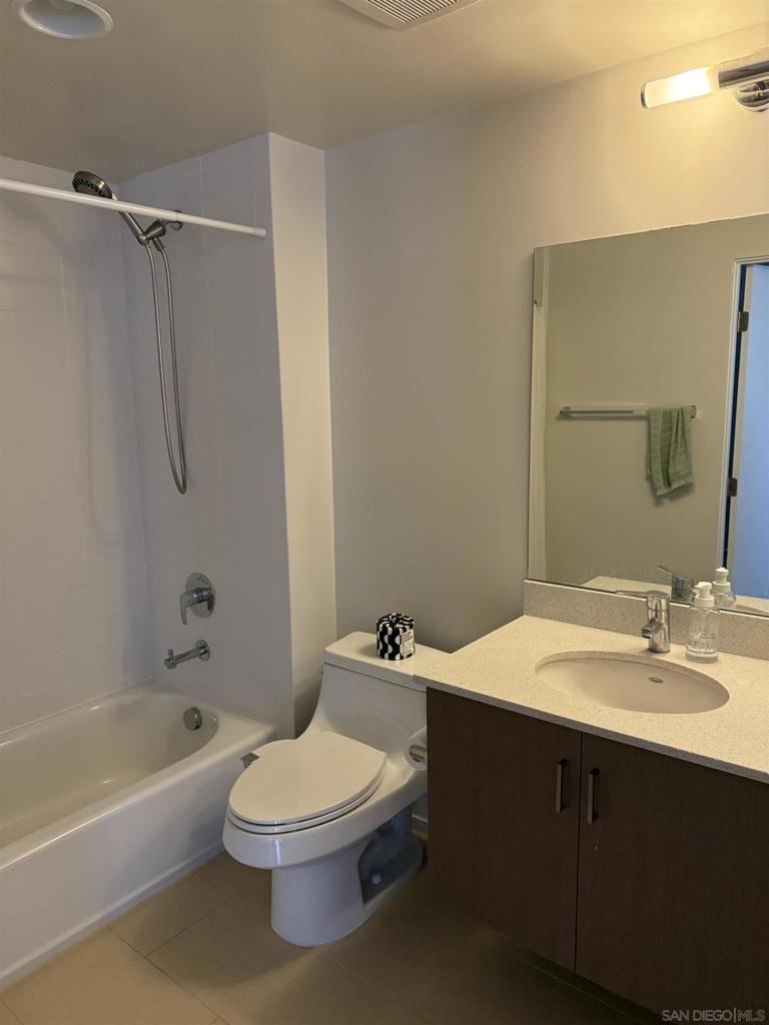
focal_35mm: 24
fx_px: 711
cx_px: 384
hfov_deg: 56.8
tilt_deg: -7.9
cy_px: 512
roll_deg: +1.5
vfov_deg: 71.6
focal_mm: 6.76
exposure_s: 1/120
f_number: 1.78
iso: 400
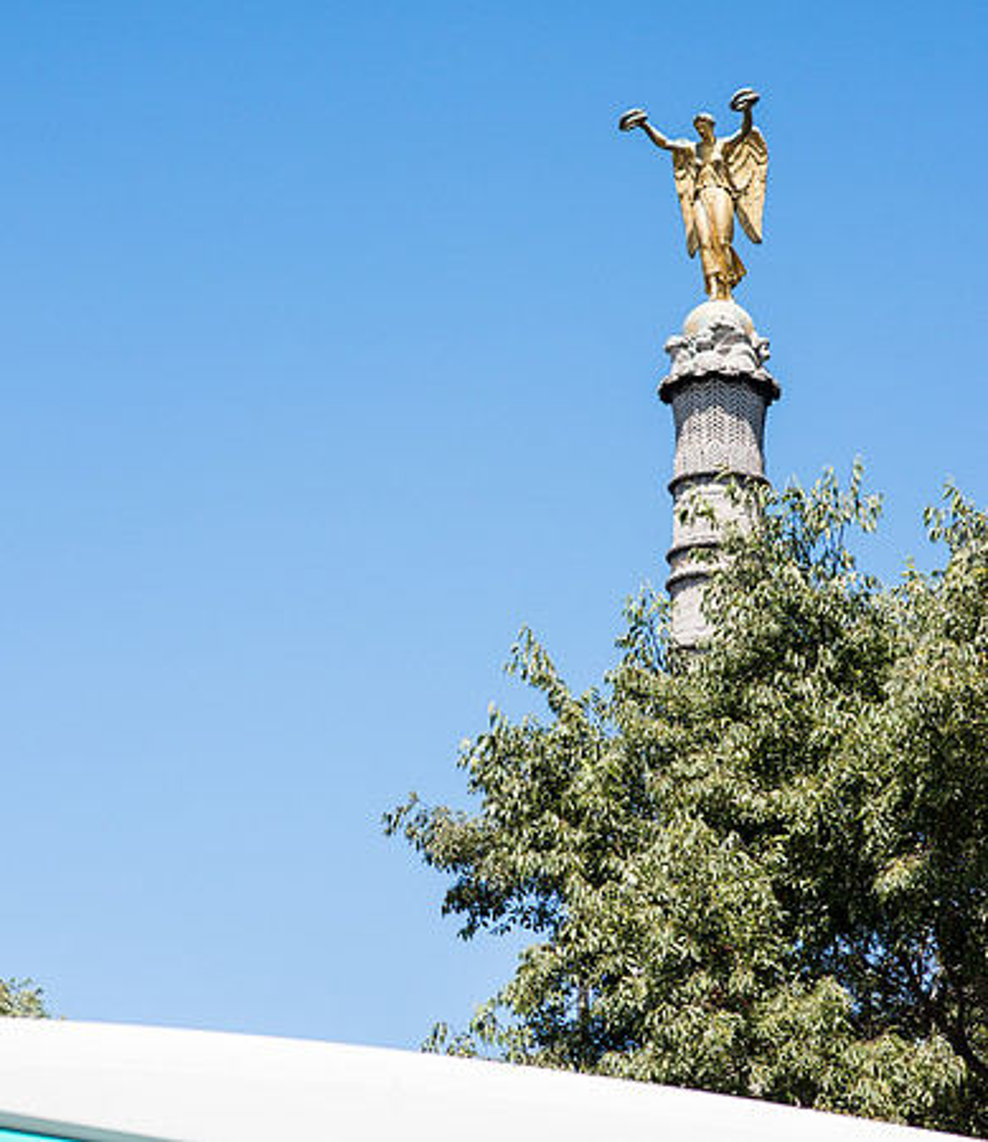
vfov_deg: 15.3
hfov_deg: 13.3
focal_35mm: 122
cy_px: 559
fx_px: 4247
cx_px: 493
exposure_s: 1/1600
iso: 200
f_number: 5.6
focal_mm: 85
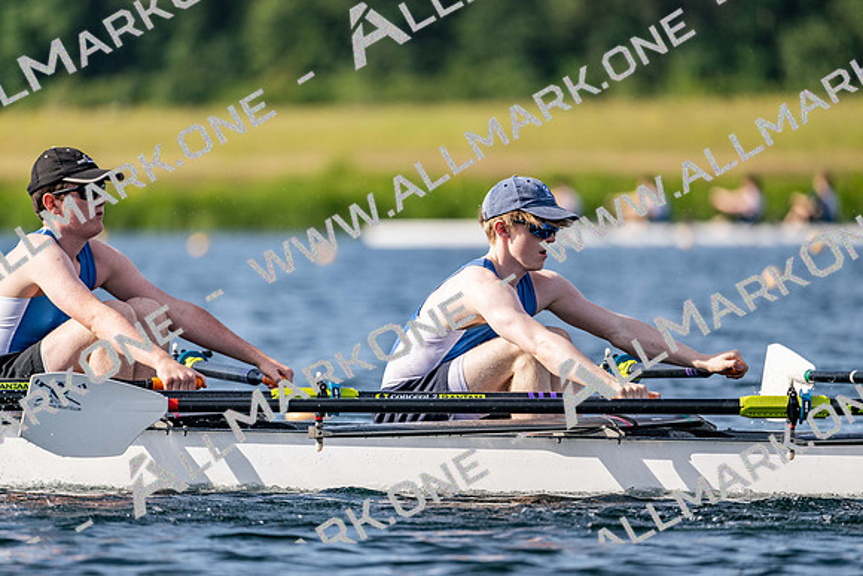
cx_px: 432
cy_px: 288
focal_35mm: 400
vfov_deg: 3.4
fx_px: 9591
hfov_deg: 5.2
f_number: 4.5
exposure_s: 1/2500
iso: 360
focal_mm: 400
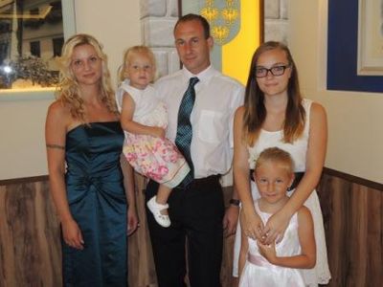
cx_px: 192
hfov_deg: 46.8
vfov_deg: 36.0
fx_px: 443
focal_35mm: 40
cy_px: 144
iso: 200
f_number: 3.3
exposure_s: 1/30
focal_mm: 7.2
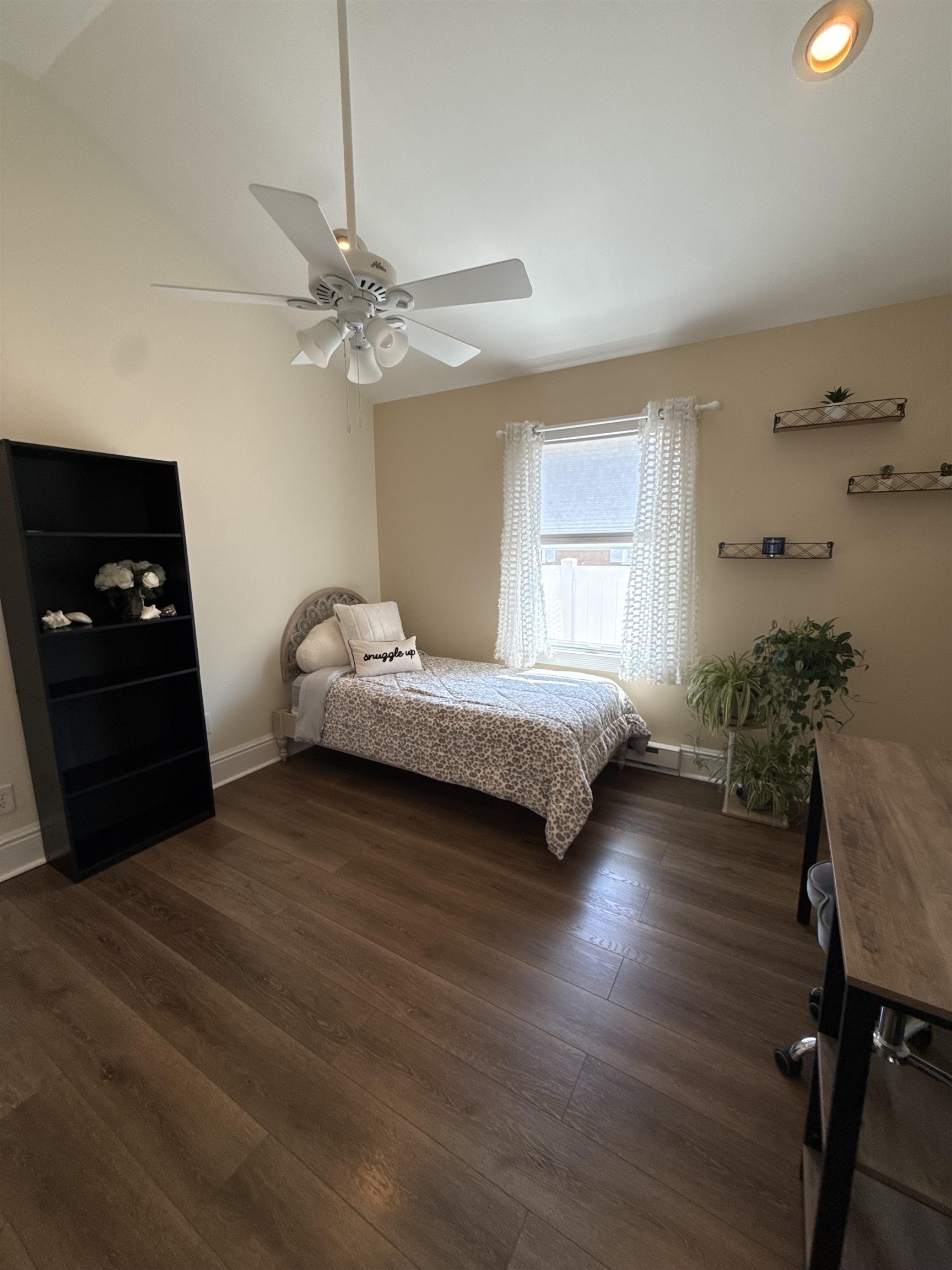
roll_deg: +0.2
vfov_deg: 102.1
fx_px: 513
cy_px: 635
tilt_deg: -10.9
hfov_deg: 85.7
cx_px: 476
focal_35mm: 14
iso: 100
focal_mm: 2.22
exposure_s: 1/120
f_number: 2.2
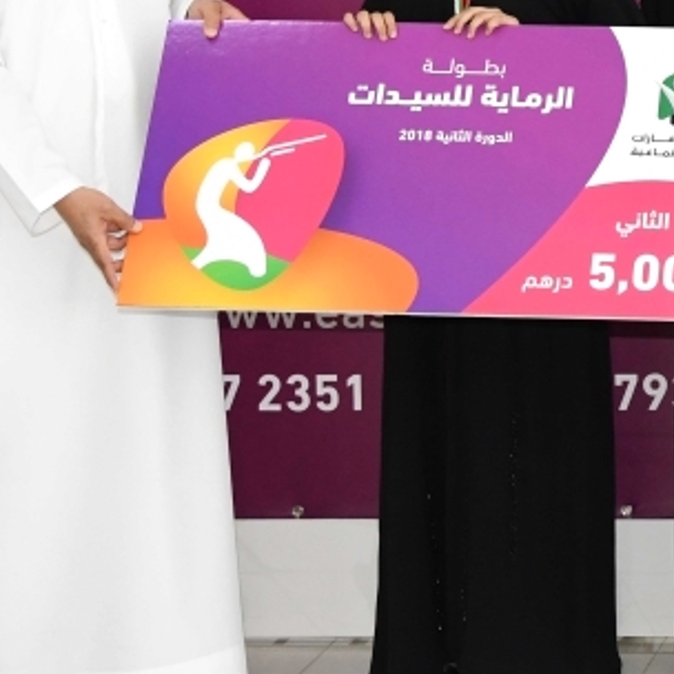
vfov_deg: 20.3
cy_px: 178
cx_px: 701
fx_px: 1872
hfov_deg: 19.7
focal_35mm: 85
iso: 1600
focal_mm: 38
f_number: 5
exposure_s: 1/125
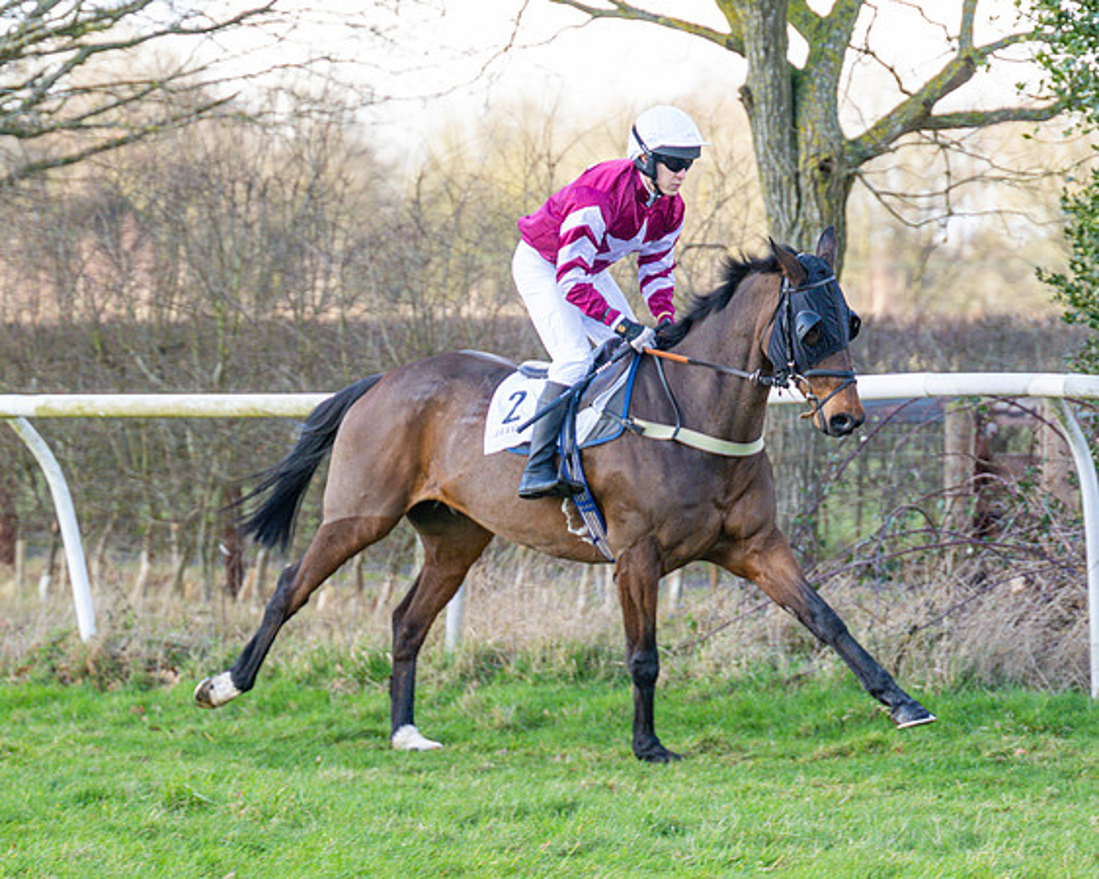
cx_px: 646
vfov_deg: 6.4
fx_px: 7868
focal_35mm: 242
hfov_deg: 8.0
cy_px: 492
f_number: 4
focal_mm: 125
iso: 800
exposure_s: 1/1000
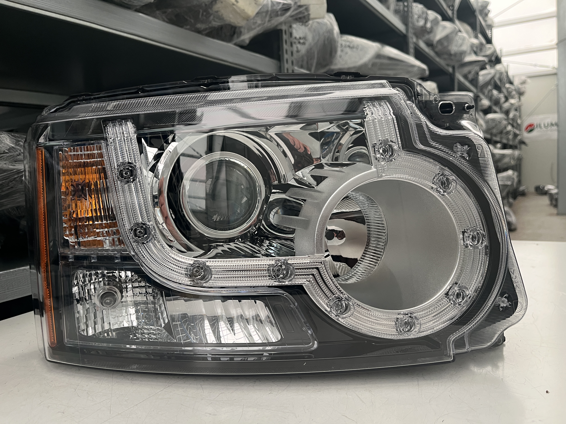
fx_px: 425
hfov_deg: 67.3
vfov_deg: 53.1
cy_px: 212
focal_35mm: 26
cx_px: 283
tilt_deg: -6.2
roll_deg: +3.3
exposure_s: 1/60
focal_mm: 5.1
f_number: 1.6
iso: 160
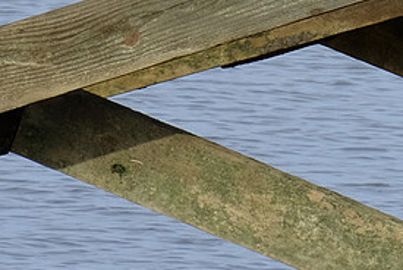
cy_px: 307
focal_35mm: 1200
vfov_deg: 1.1
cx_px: 711
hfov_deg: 1.7
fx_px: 13447
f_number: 13
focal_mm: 200
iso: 400
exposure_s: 1/150
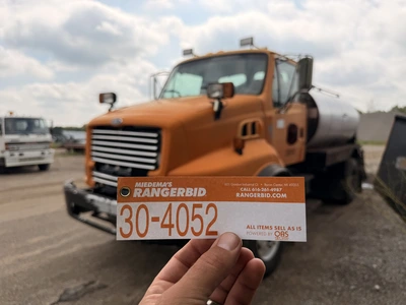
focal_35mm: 24
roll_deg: +0.2
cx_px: 203
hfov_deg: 71.6
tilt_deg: -3.5
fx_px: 281
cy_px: 152
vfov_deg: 56.8
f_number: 1.78
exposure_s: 1/7353
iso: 80
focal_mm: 6.76
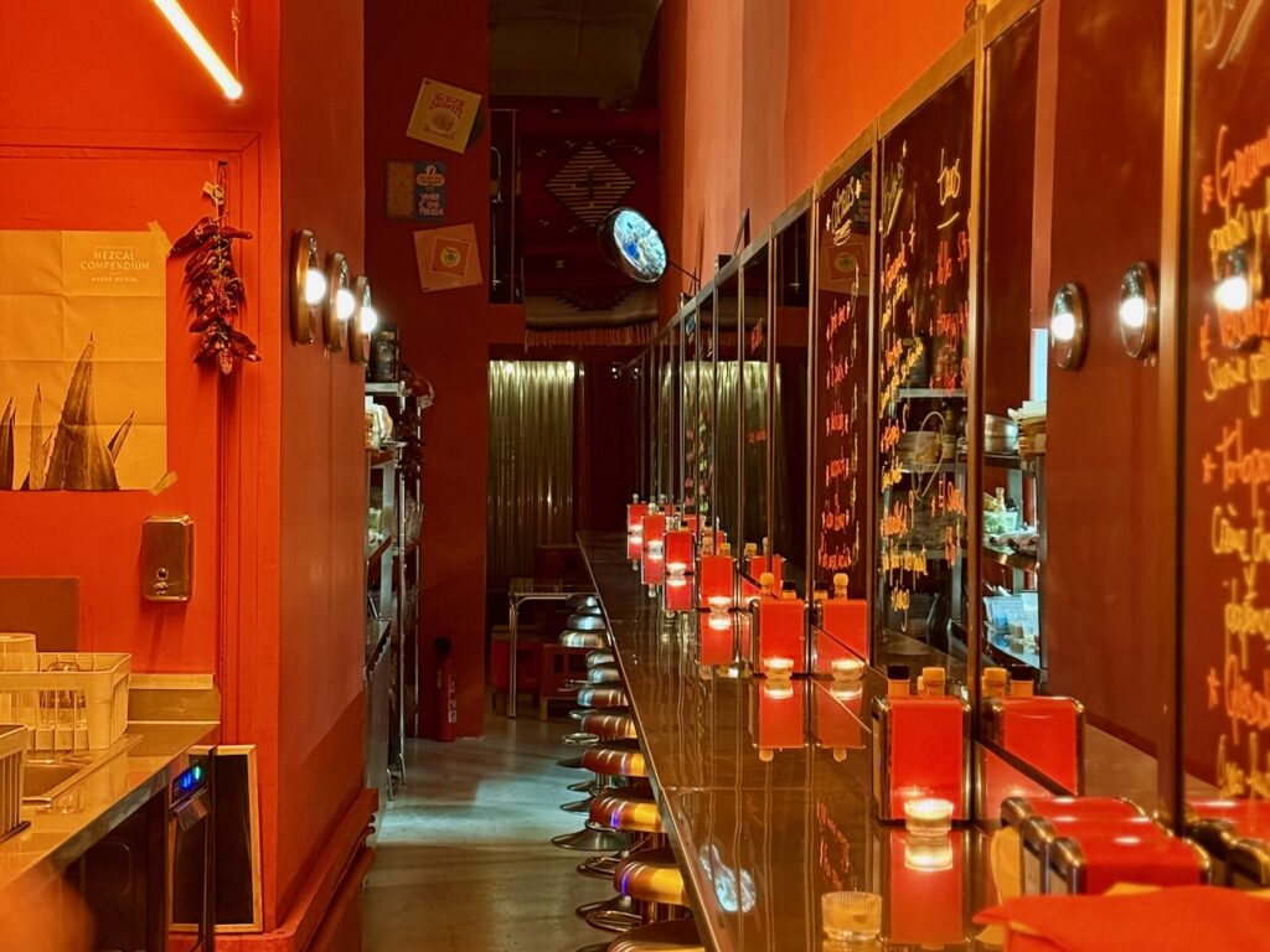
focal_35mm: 48
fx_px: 1761
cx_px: 635
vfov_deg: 30.3
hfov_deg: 39.7
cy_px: 476
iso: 640
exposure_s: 1/20
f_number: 1.78
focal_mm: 6.76
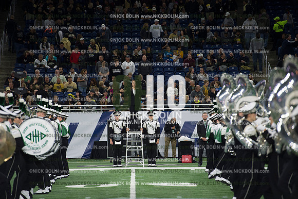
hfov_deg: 10.3
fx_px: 1655
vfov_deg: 6.9
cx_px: 149
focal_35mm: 200
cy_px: 100
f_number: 3.5
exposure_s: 1/1600
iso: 2500
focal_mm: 200
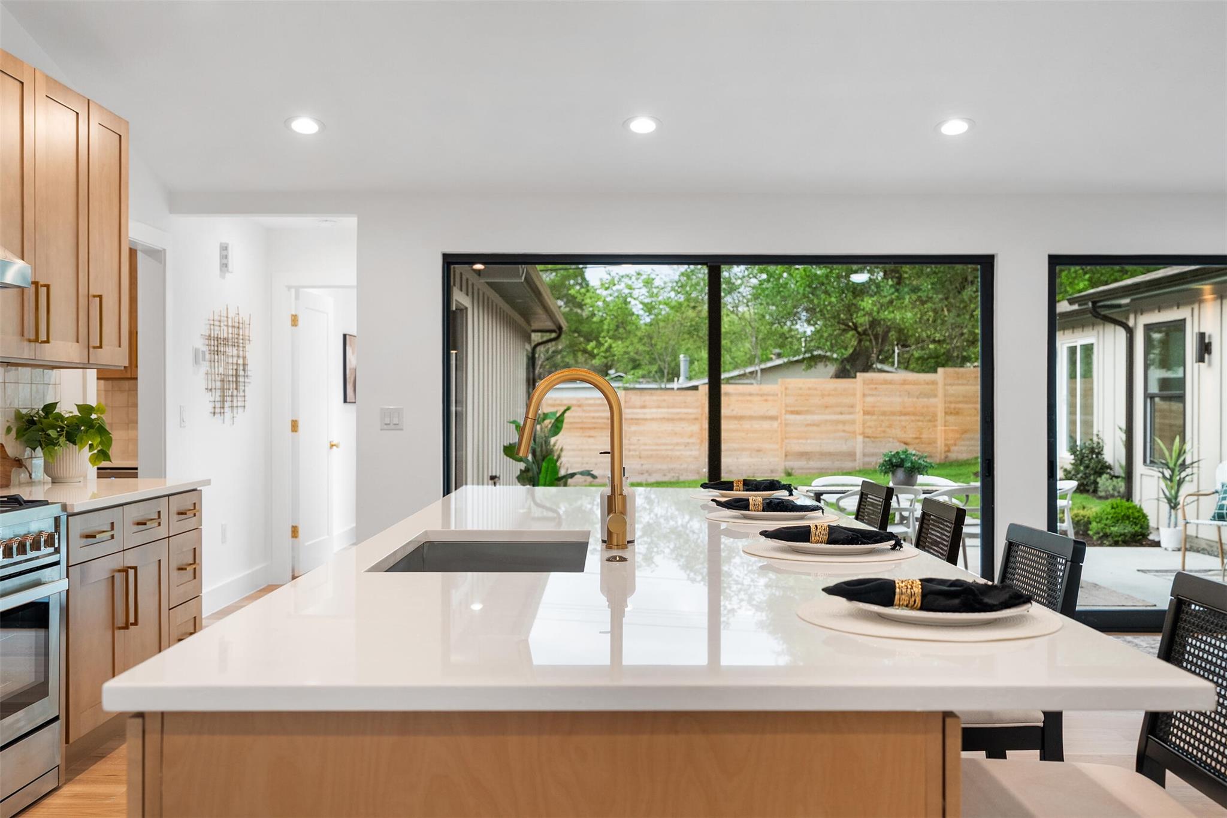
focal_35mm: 33
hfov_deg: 57.2
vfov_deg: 40.0
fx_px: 1125
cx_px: 614
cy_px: 409
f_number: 4.5
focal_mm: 33
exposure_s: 1/20
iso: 400
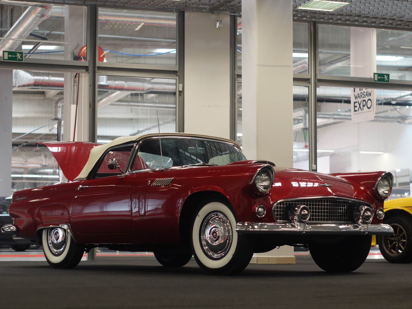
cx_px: 213
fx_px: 976
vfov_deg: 18.0
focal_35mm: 82
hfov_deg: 23.8
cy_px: 154
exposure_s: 1/50
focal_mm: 50
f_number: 2.5
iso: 400
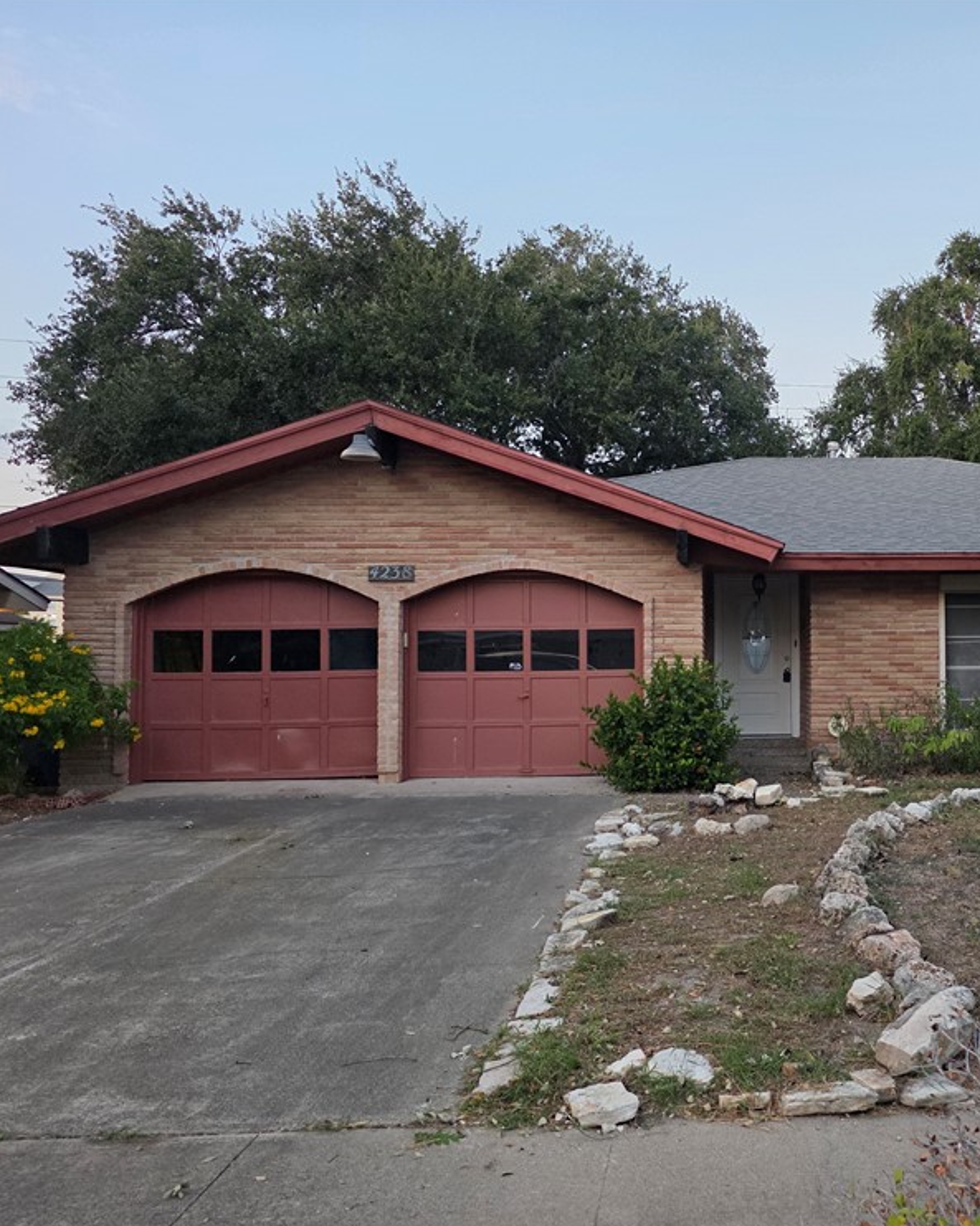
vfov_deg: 57.2
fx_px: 1125
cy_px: 628
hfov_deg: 44.8
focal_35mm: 31
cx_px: 780
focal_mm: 6.3
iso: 400
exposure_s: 1/120
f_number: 1.7
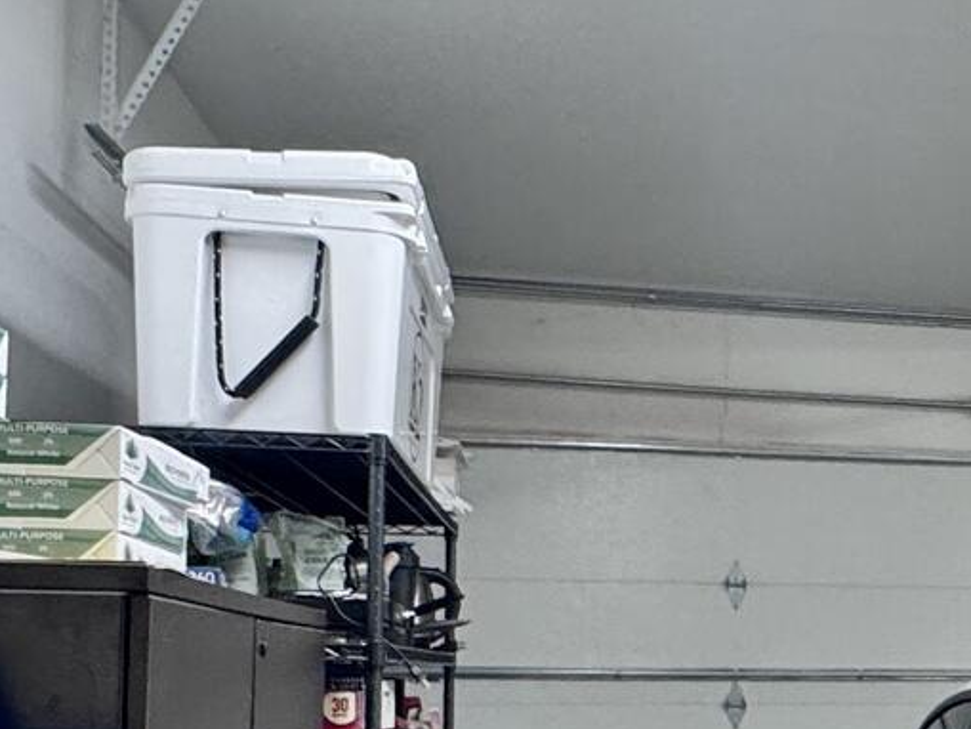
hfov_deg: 32.0
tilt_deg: +3.1
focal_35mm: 55
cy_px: 630
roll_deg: +0.9
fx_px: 1543
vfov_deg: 25.9
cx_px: 988
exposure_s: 1/60
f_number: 2.2
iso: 250
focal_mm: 2.22
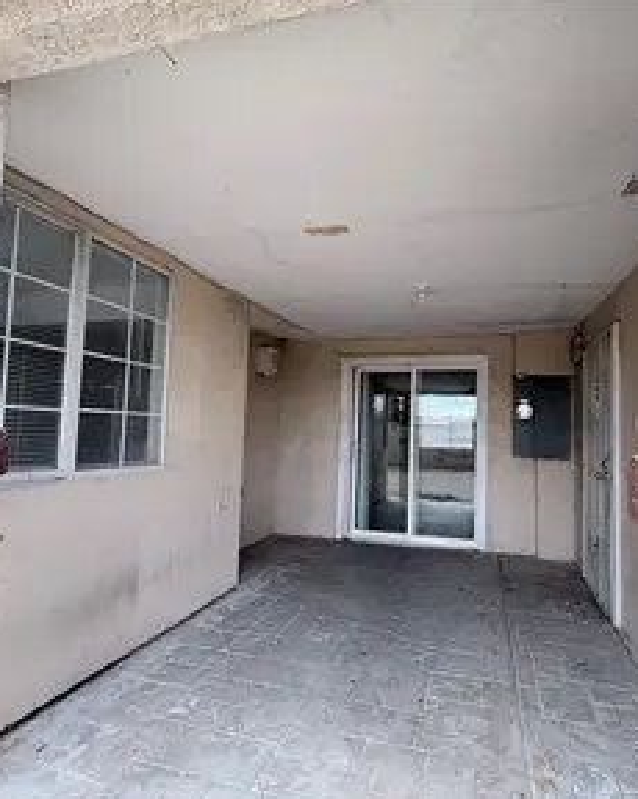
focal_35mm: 19
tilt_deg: +4.0
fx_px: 449
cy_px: 408
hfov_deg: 70.4
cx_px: 366
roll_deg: -1.2
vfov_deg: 83.3
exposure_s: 1/217
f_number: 2.2
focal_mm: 2.22
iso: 40
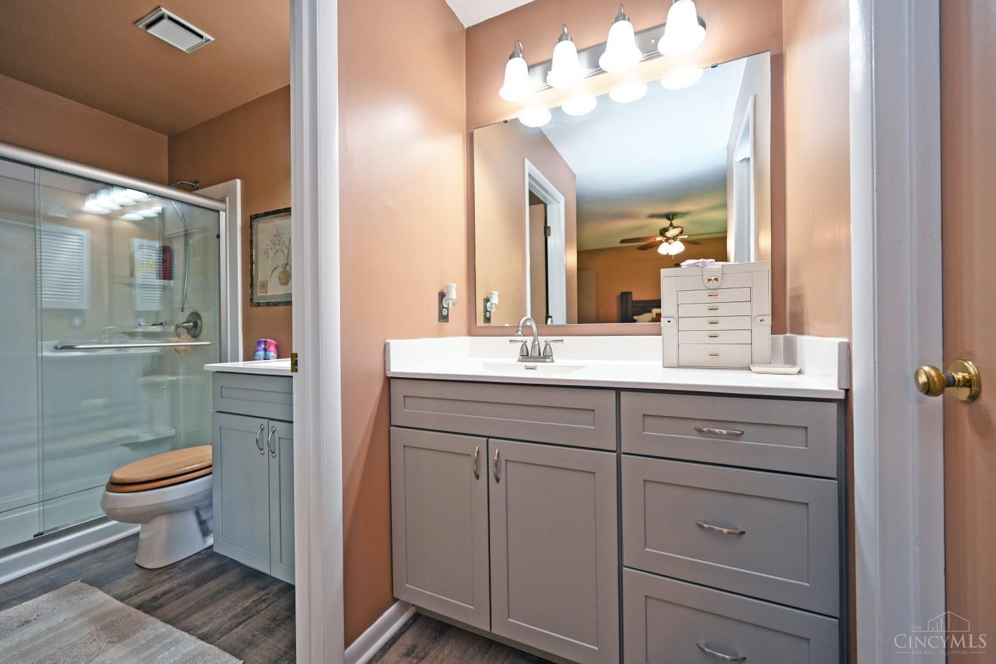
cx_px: 498
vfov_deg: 81.2
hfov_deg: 104.3
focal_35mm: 14
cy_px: 332
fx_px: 387
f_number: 4
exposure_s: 1/60
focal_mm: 14
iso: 360
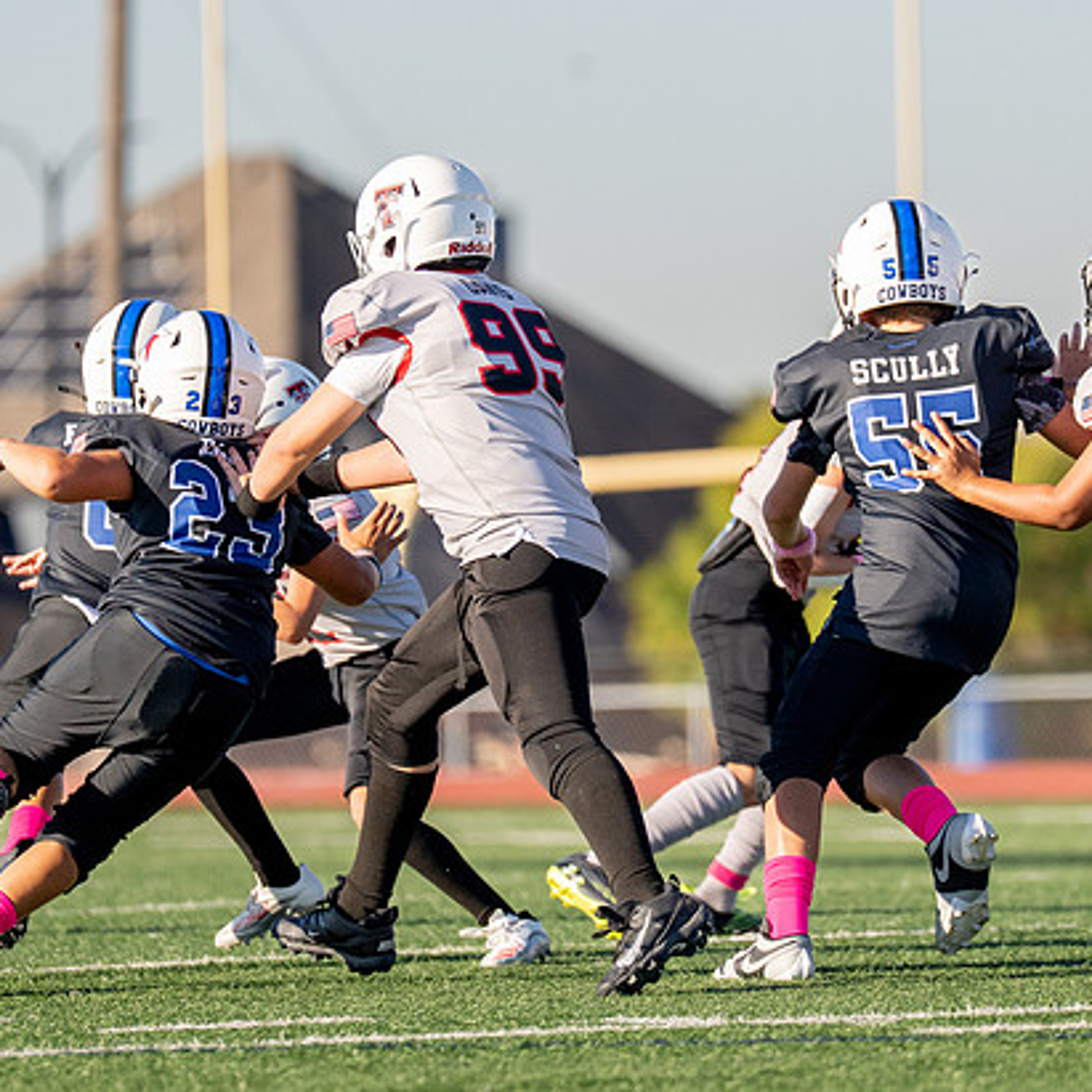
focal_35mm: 470
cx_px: 704
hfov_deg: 3.7
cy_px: 445
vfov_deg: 3.7
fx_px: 16774
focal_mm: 200
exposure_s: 1/5000
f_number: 2.8
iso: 400
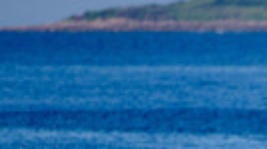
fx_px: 16045
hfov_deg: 1.0
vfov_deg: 0.5
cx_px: 339
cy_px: 353
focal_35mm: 2269
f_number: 5.6
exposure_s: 1/1600
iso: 140
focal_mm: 500
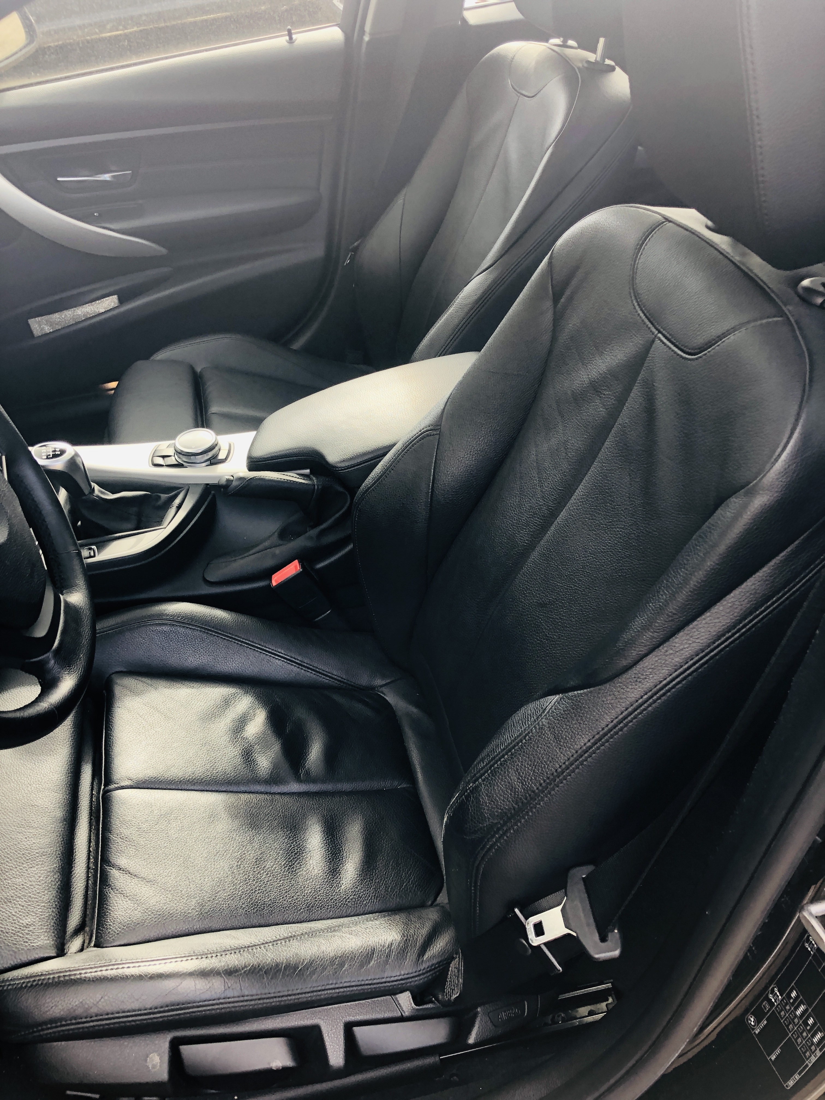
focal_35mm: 28
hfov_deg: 49.7
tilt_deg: -36.8
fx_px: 890
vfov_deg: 63.4
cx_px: 412
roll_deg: +3.2
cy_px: 550
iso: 40
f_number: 1.8
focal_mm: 4
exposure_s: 1/120
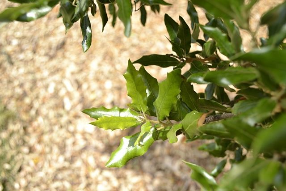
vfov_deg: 36.9
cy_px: 96
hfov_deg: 53.1
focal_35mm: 36
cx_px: 143
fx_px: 286
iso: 100
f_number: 4.5
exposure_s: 1/40
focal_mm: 24
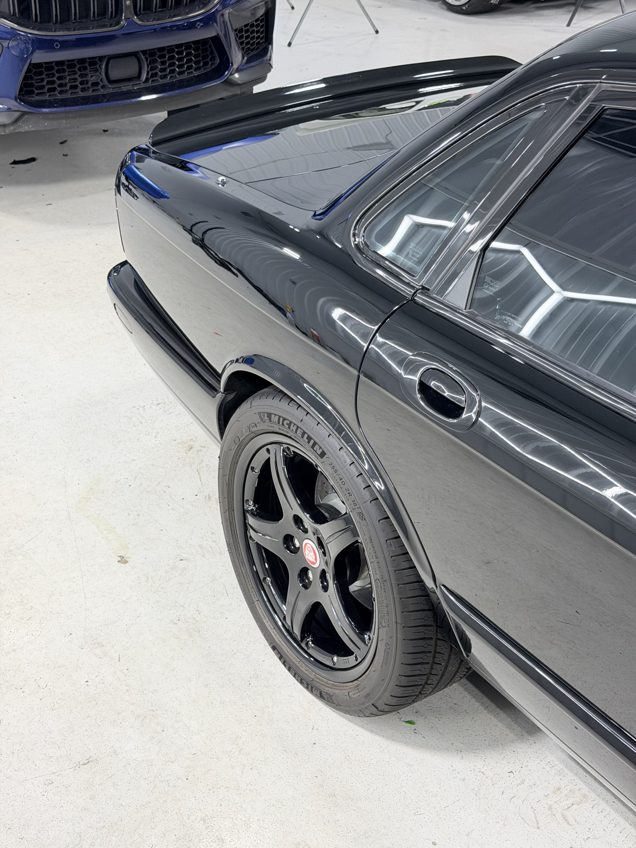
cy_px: 424
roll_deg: +0.4
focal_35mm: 48
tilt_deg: -29.1
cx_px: 318
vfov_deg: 39.7
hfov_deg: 30.3
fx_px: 1176
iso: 80
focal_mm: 6.76
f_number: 1.78
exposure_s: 1/120
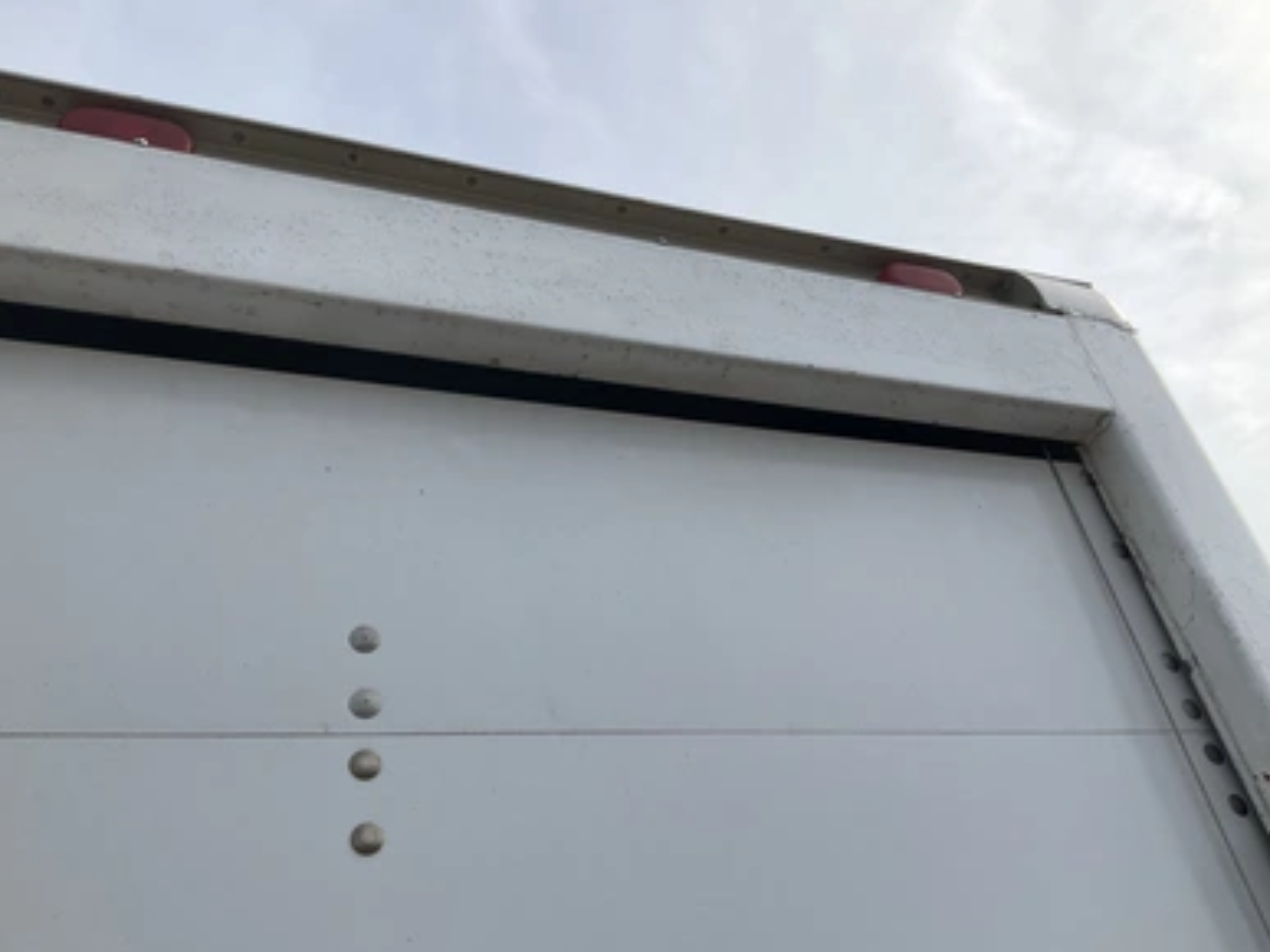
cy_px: 479
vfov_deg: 46.8
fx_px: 1100
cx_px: 643
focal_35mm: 30
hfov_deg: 60.0
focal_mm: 3
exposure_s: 1/2959
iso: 25
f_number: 1.8
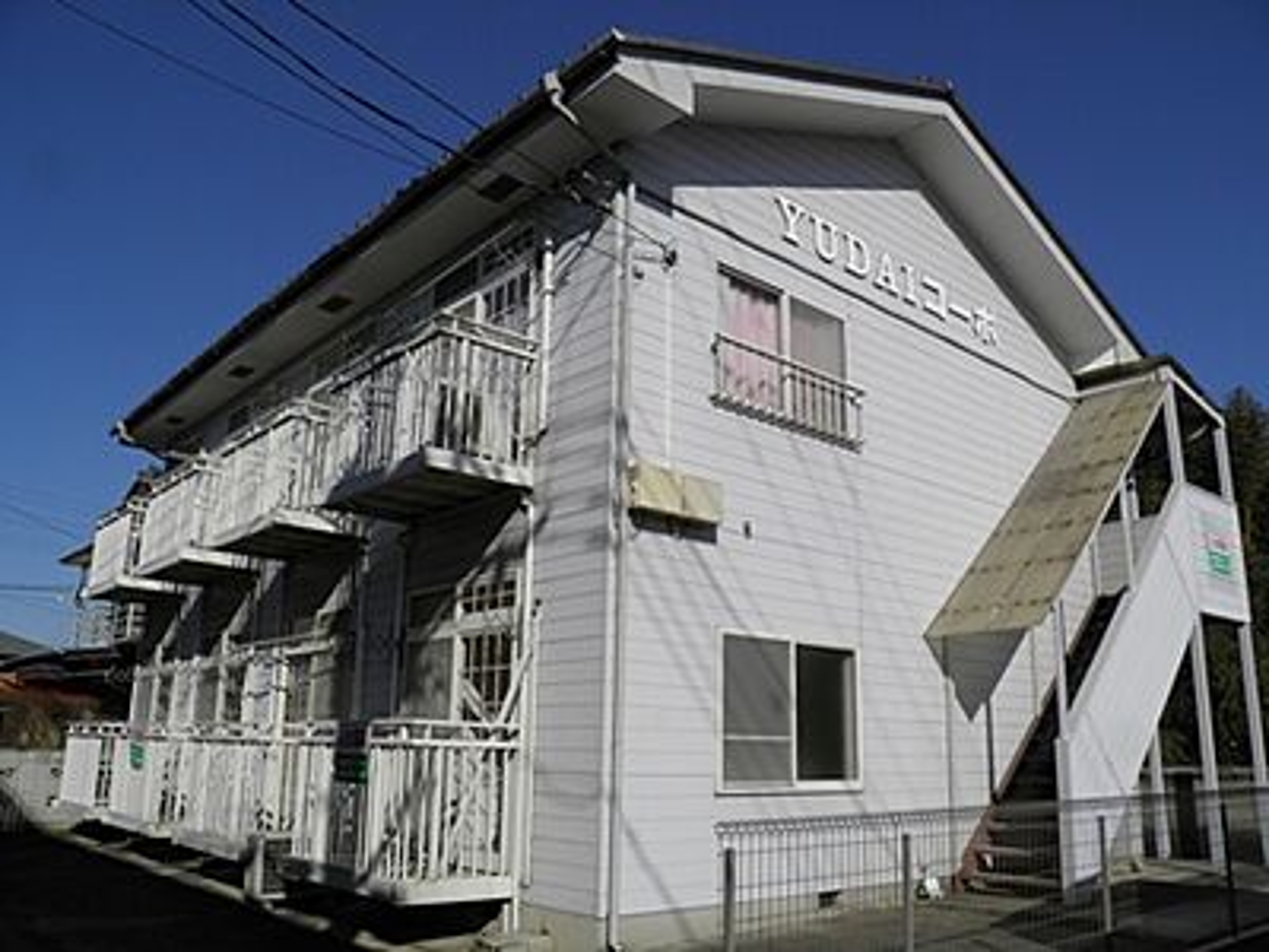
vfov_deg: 49.7
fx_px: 1026
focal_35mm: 28
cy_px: 476
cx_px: 634
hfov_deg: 63.4
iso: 50
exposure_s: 1/800
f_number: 5.7
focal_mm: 4.9
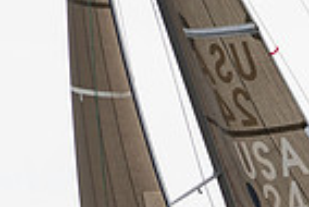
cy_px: 526
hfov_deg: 0.9
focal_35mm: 2369
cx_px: 310
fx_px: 20354
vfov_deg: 0.6
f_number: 5
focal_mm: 300
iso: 200
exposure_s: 1/1000
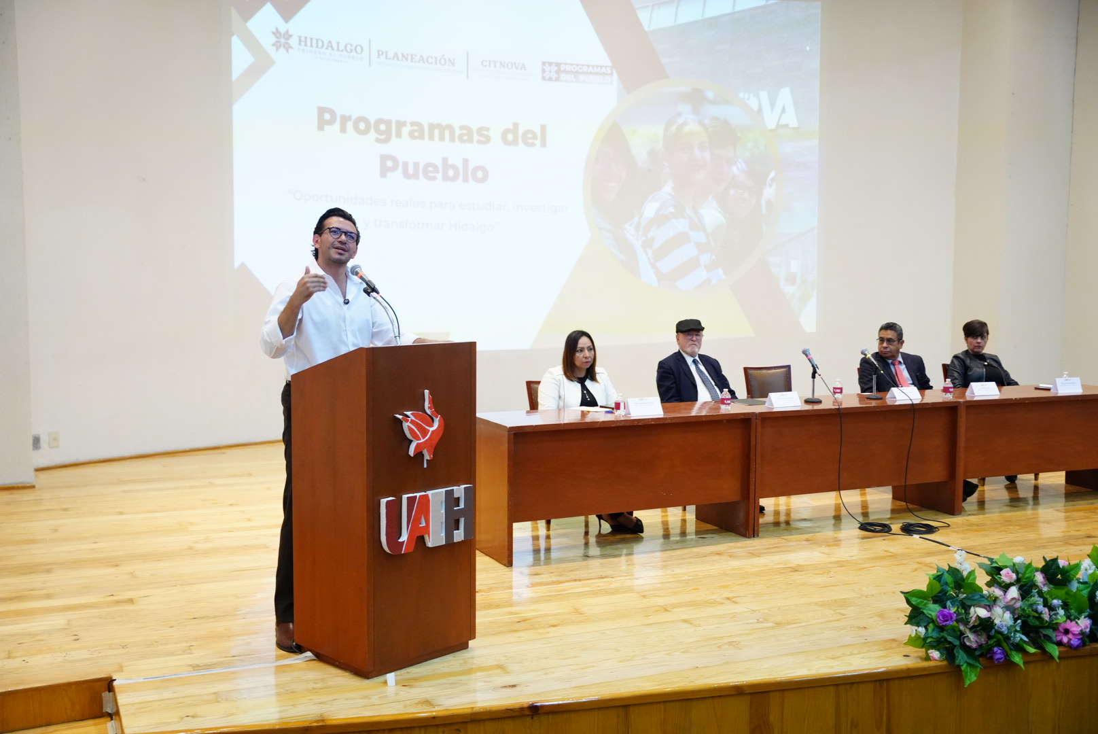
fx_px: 1190
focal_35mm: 39
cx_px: 549
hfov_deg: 49.5
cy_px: 367
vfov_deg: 34.3
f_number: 2.8
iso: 4000
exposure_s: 1/125
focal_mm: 39
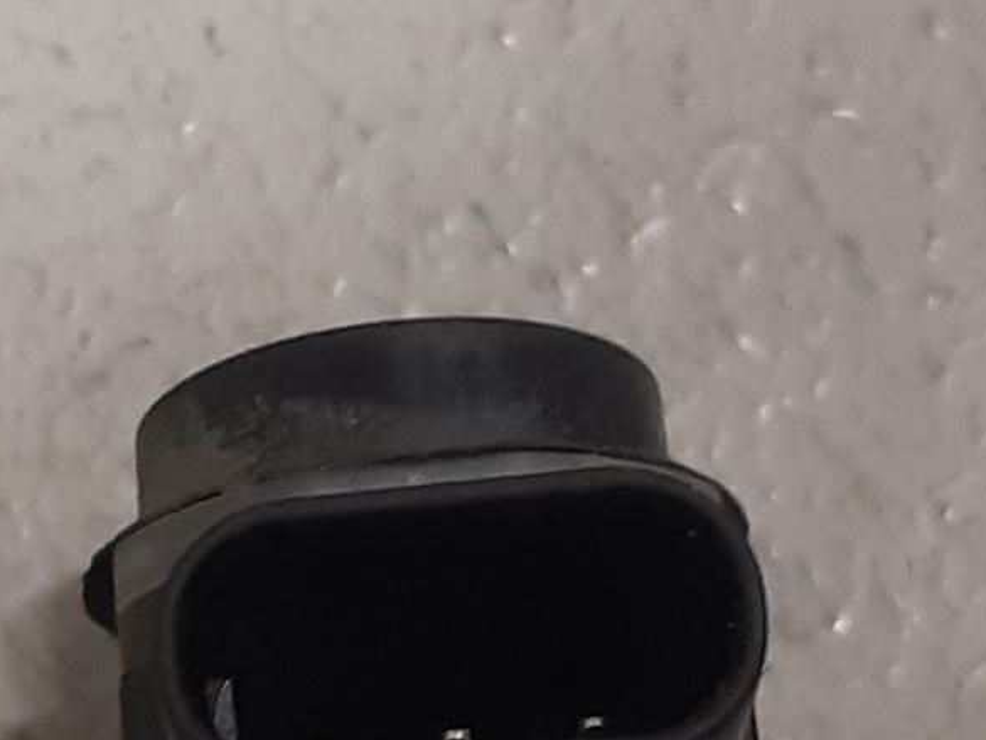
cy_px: 701
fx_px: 2593
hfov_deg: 21.4
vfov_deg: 16.0
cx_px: 253
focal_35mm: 91
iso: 125
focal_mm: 3.93
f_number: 1.7
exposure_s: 1/50
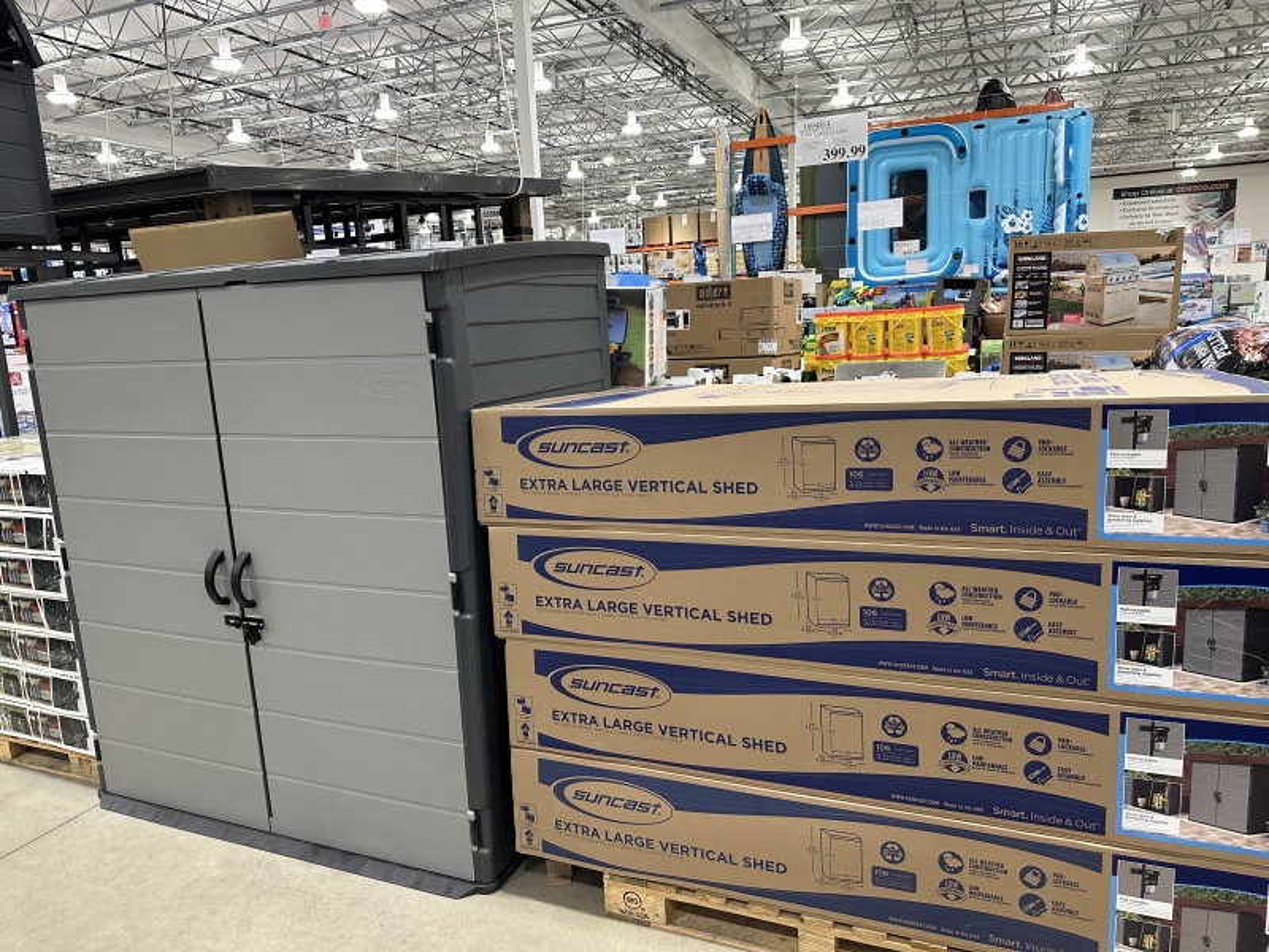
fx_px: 880
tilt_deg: -10.8
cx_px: 634
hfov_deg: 71.6
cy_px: 476
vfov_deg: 56.8
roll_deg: +2.9
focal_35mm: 24
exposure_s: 1/60
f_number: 1.78
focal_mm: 6.86
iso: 200
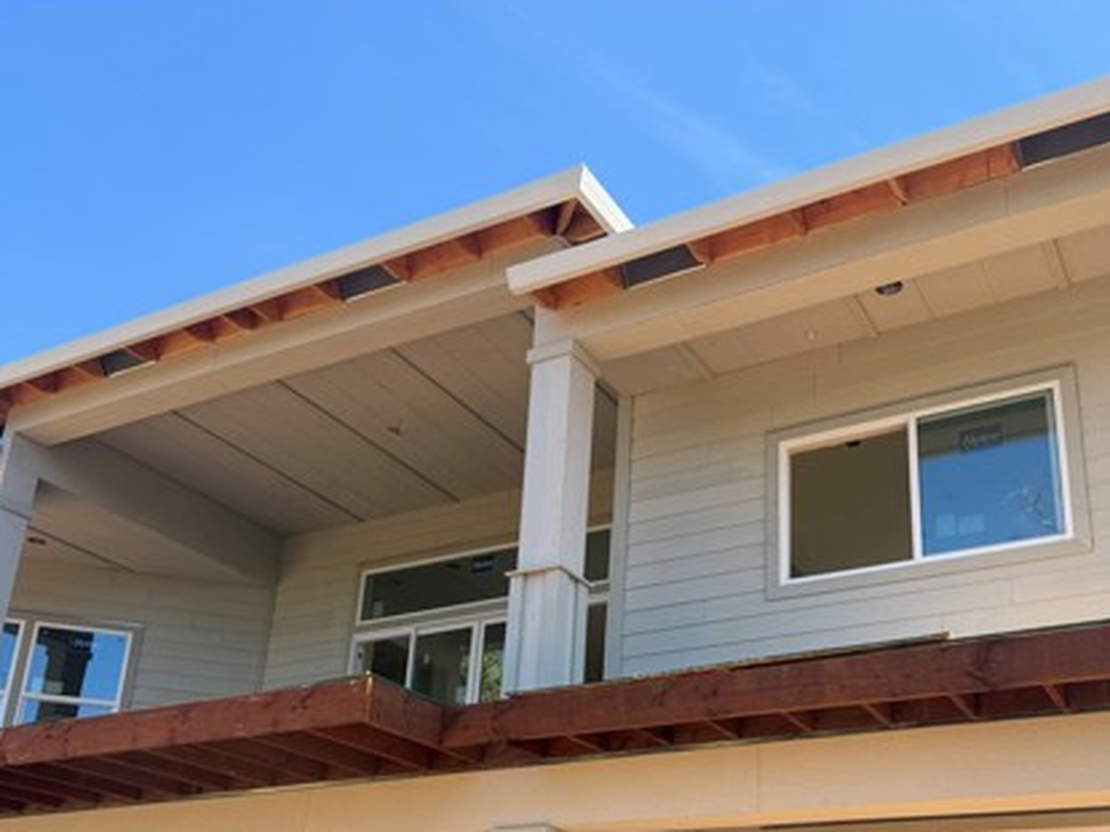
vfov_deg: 37.7
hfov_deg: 49.9
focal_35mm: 37
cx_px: 653
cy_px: 621
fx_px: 1186
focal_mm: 6.76
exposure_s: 1/1122
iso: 80
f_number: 1.78
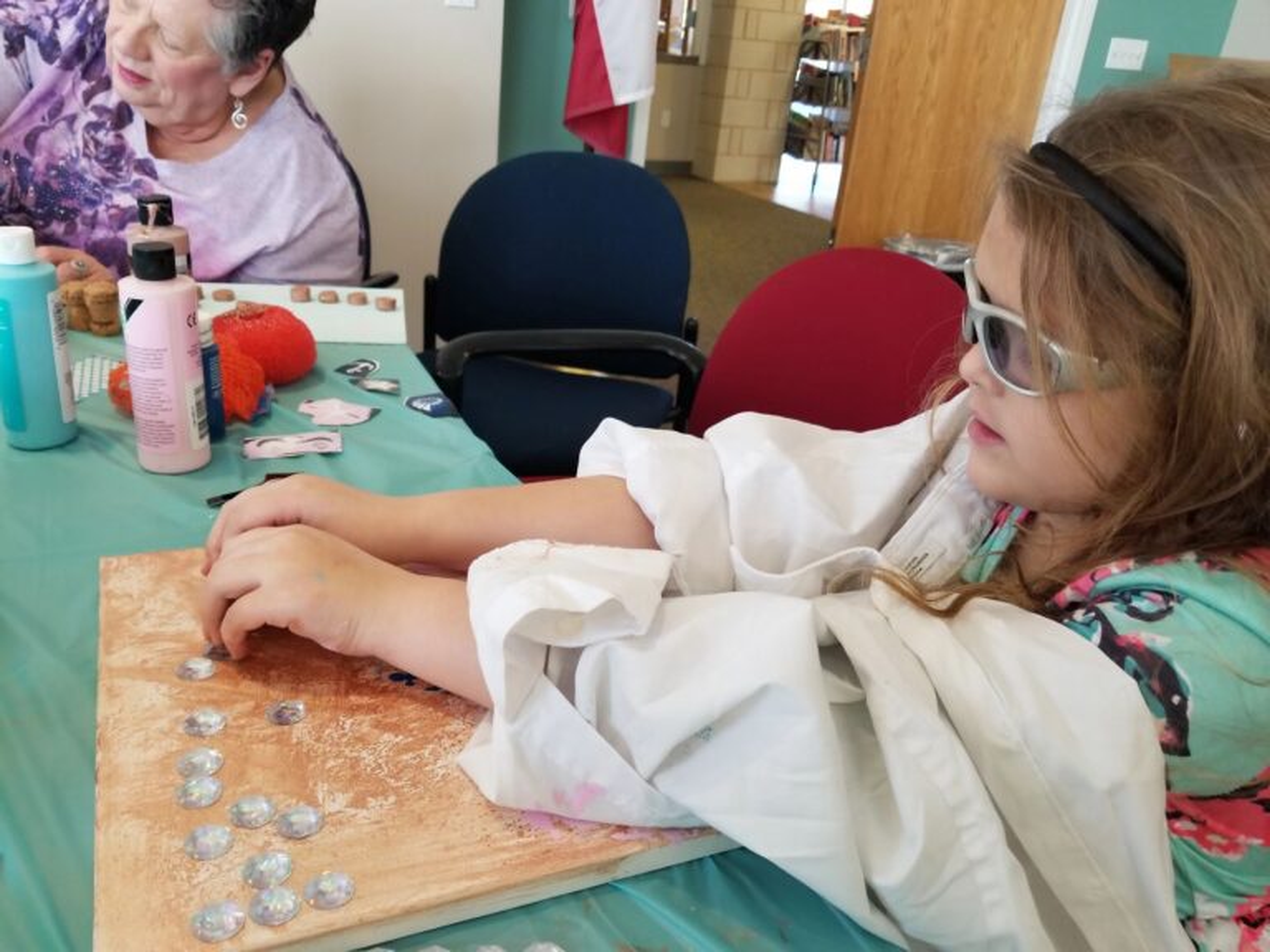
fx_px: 954
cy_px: 476
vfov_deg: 53.1
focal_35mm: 26
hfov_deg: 67.3
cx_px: 635
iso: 200
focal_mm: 4.25
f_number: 1.7
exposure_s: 1/120
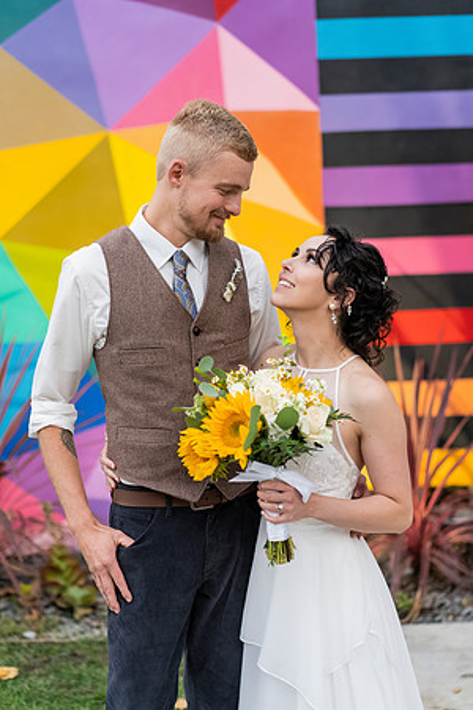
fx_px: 1084
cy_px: 355
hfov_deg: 24.6
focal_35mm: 55
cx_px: 236
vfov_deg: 36.2
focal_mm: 55
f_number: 2.2
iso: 500
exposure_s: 1/200
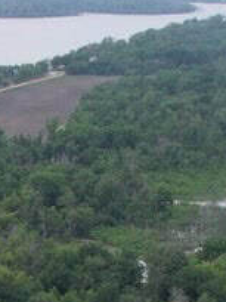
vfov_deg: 11.3
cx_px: -171
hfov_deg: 9.0
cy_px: 585
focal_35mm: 159
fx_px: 1384
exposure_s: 1/800
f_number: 2.8
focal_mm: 8.4
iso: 140
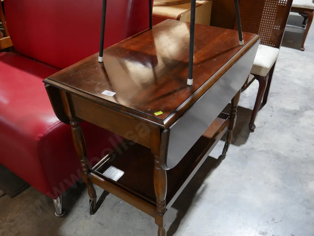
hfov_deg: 56.8
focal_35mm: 32
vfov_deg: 44.2
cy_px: 118
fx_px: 290
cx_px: 157
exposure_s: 1/60
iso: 640
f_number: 3.6
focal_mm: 16
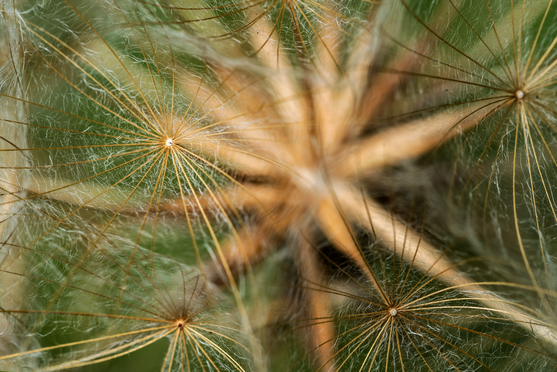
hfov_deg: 20.4
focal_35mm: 100
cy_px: 186
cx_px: 278
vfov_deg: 13.7
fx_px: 1547
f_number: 7.1
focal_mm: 100
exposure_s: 1/200
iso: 320
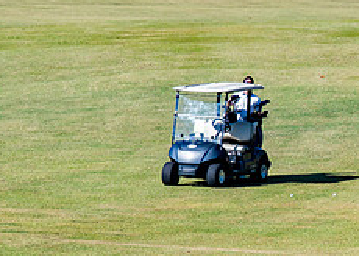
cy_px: 169
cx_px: 342
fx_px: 7714
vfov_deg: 1.9
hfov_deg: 2.7
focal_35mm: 757
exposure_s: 1/640
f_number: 4
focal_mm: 200
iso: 100
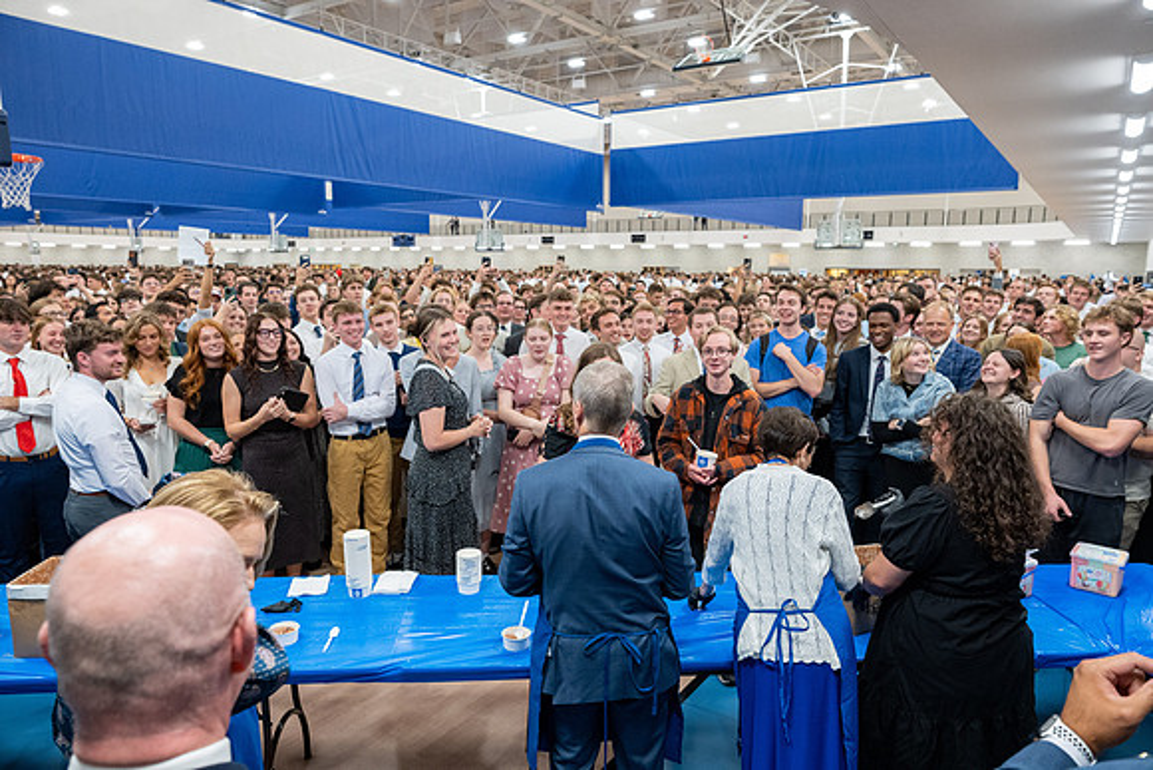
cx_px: 576
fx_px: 769
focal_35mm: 24
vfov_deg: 53.2
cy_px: 385
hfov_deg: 73.7
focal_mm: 24
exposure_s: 1/160
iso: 3200
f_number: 4.5
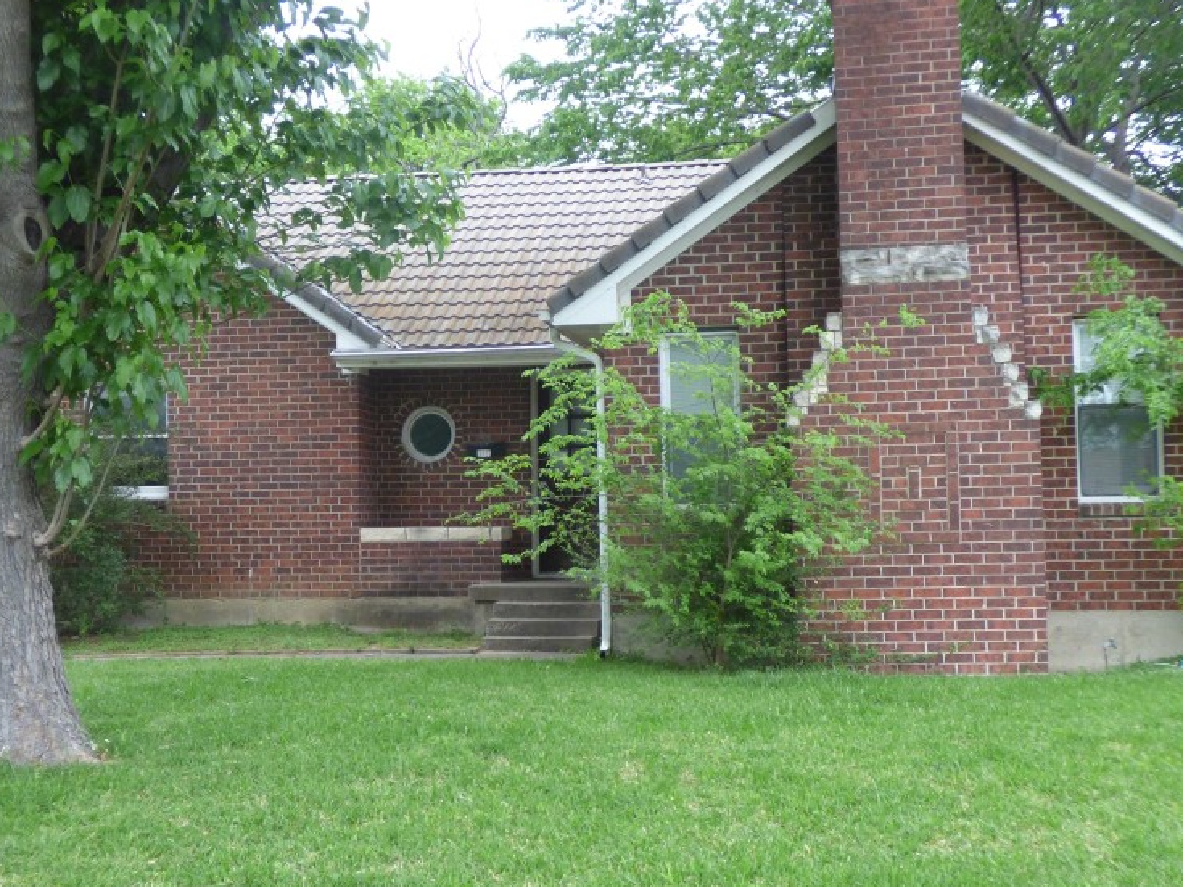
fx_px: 1572
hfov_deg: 41.2
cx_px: 550
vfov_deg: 31.5
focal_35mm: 46
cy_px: 493
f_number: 3.4
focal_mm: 5.97
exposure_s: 1/60
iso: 320
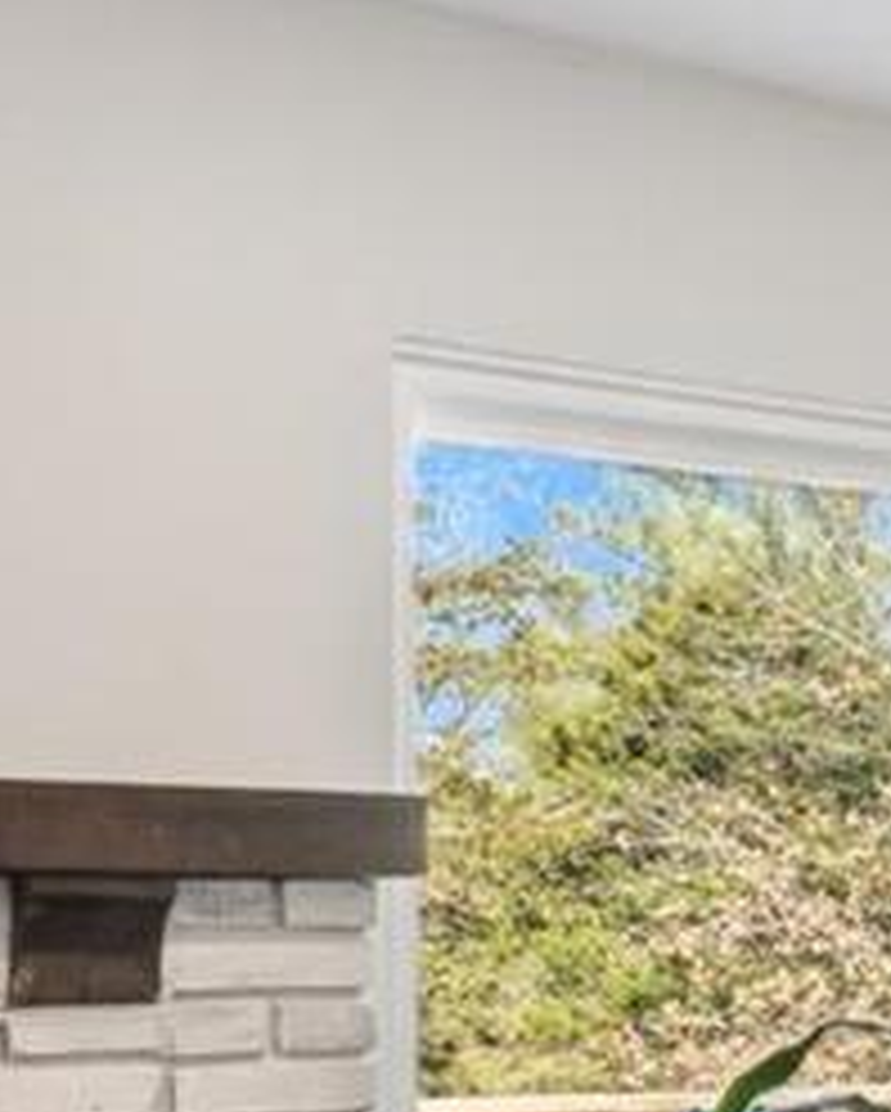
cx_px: 1796
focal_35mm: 85
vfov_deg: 22.2
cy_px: 849
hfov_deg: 14.8
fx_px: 2798
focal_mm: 14
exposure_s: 1/400
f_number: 5.6
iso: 400
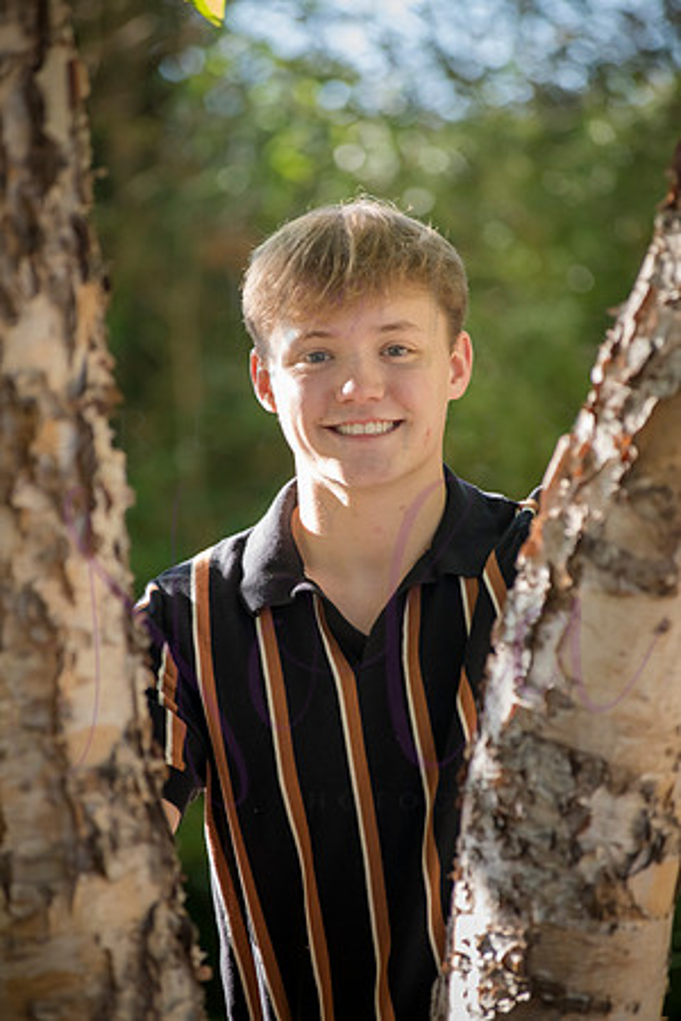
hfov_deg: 6.9
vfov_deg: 10.3
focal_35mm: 200
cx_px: 340
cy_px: 510
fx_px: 5675
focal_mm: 200
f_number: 4.5
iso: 800
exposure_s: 1/320
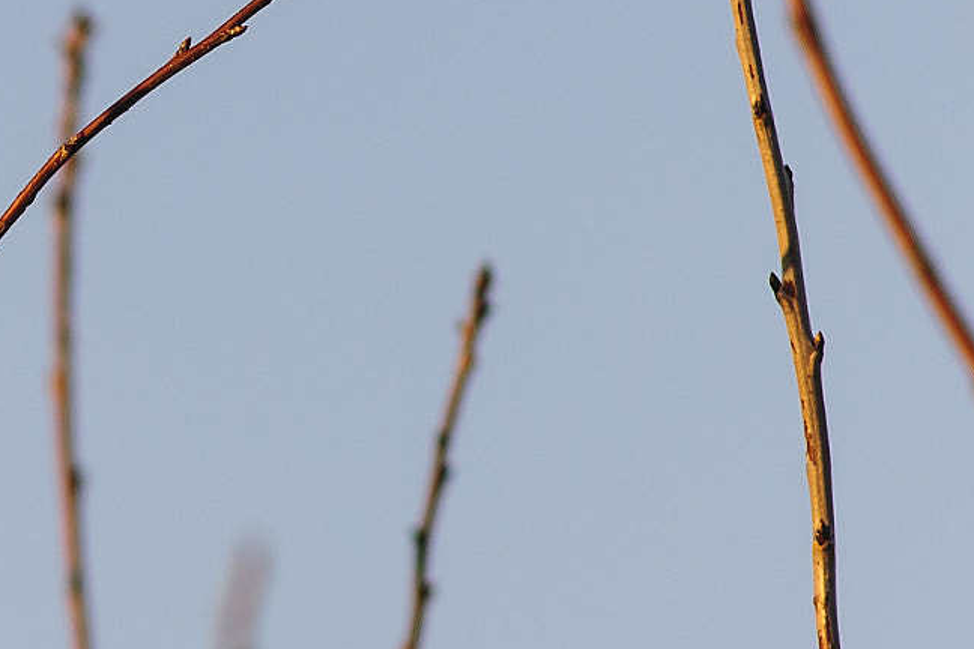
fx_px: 20047
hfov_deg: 2.8
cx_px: 77
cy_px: 614
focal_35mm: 741
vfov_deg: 1.9
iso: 200
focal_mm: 300
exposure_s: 1/1250
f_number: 4
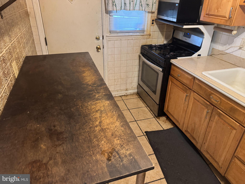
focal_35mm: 24
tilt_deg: -29.3
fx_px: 170
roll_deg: -0.9
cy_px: 92
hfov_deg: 71.6
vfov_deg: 56.8
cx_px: 122
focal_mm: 6.76
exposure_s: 1/40
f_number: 1.78
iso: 640
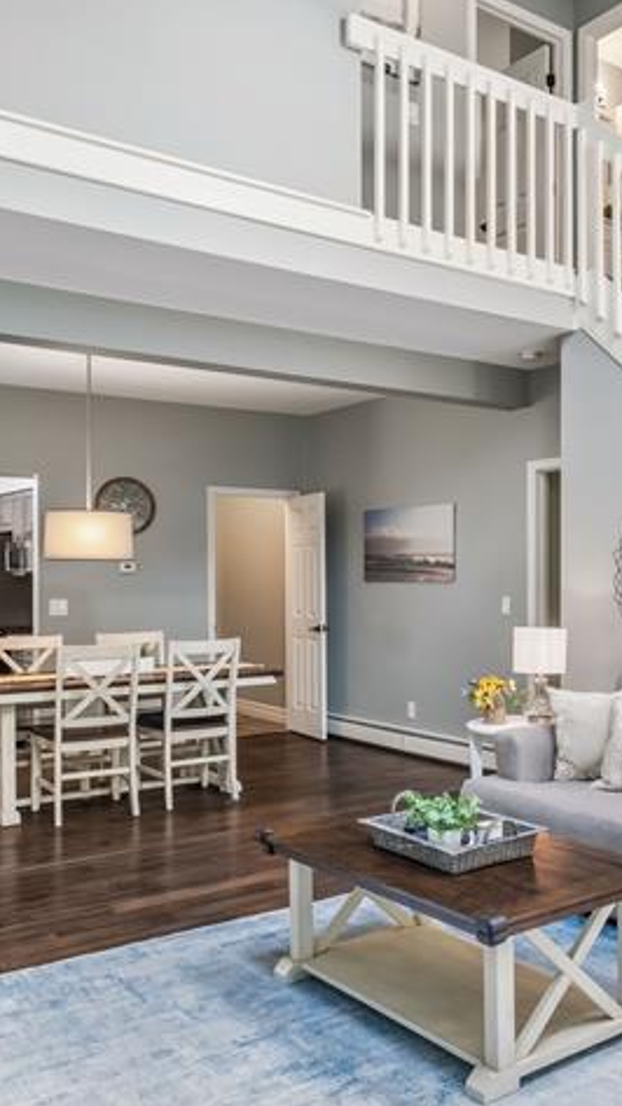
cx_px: 554
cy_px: 601
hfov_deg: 33.0
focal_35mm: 34
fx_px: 997
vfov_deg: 57.9
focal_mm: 10
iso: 800
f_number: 7.1
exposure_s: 1/2
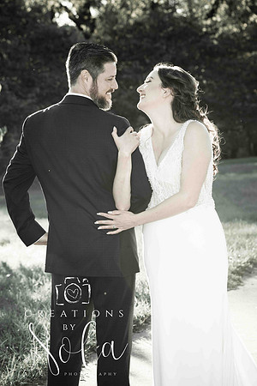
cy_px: 193
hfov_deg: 11.0
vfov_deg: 16.4
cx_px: 128
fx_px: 1338
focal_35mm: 125
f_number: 9
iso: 800
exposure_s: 1/320
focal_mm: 125
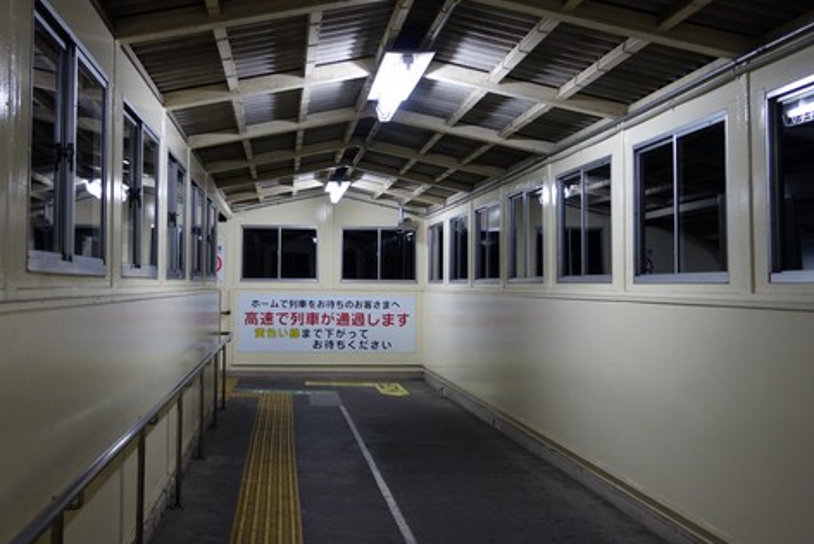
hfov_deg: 50.4
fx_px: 859
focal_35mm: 38
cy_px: 246
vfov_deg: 35.1
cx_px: 336
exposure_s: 1/30
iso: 320
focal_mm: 10.4
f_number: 1.8
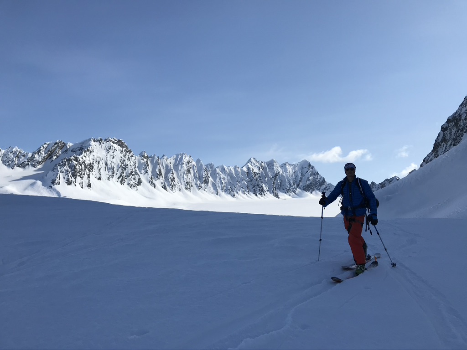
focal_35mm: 28
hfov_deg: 63.4
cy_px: 175
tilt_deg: +11.5
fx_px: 378
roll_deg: -0.4
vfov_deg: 49.7
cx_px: 234
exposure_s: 1/6849
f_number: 1.8
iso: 20
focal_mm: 3.99
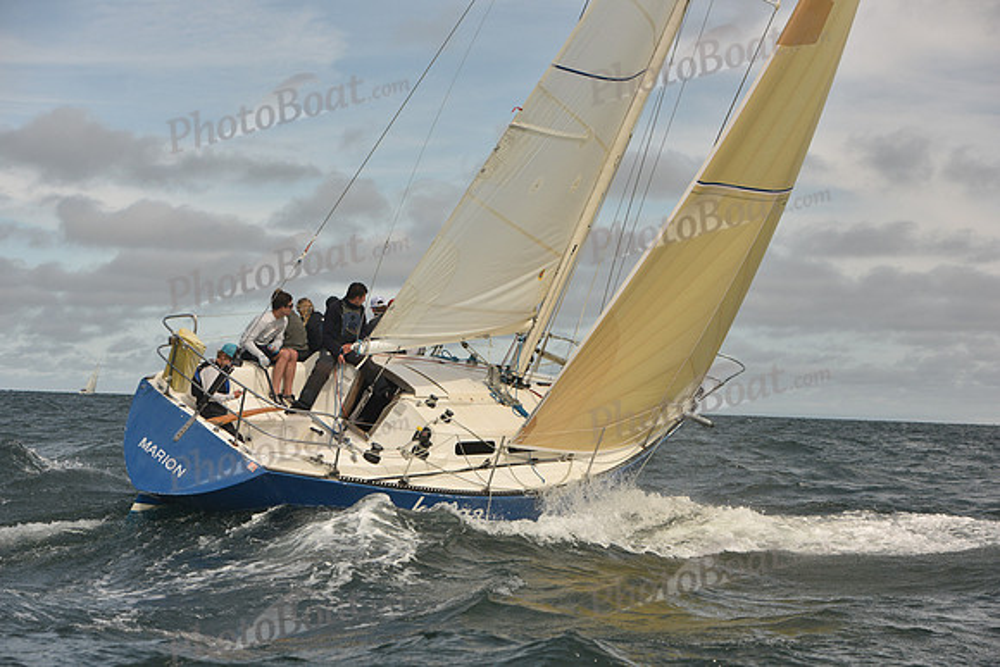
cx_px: 500
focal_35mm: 70
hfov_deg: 28.8
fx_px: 1945
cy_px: 334
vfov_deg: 19.5
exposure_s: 1/1000
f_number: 7.1
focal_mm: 70
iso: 320
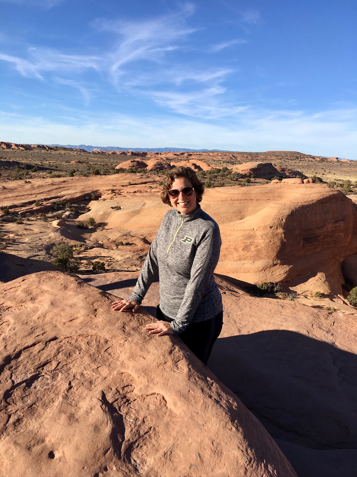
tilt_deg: -10.3
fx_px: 399
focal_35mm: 29
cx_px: 178
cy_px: 238
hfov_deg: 48.2
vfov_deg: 61.7
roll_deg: -0.5
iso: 25
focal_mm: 4.15
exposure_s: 1/1425
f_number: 2.2
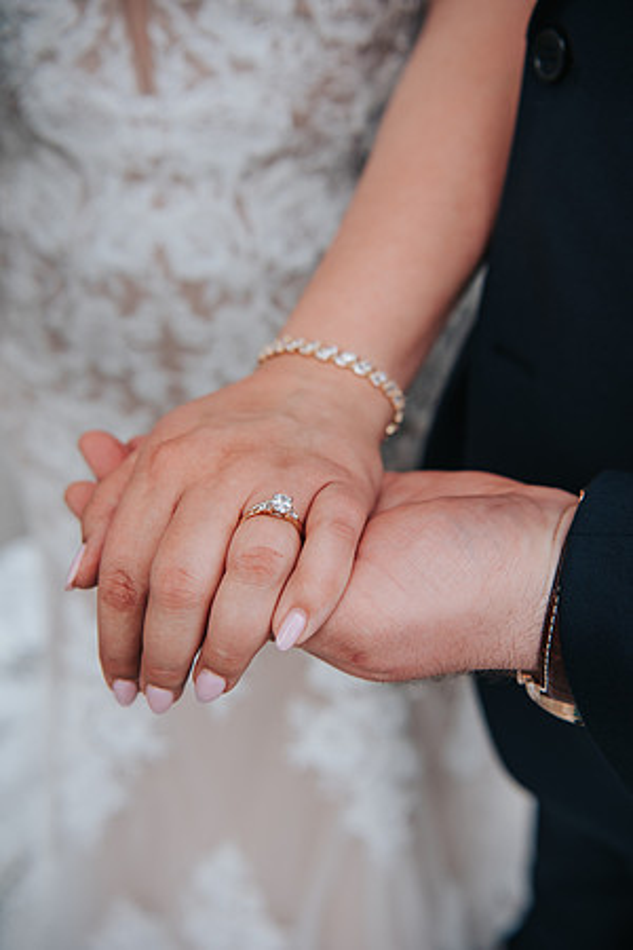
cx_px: 316
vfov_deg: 48.5
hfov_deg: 33.4
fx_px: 1055
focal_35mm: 40
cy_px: 475
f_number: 4
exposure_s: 1/320
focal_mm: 40
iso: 140
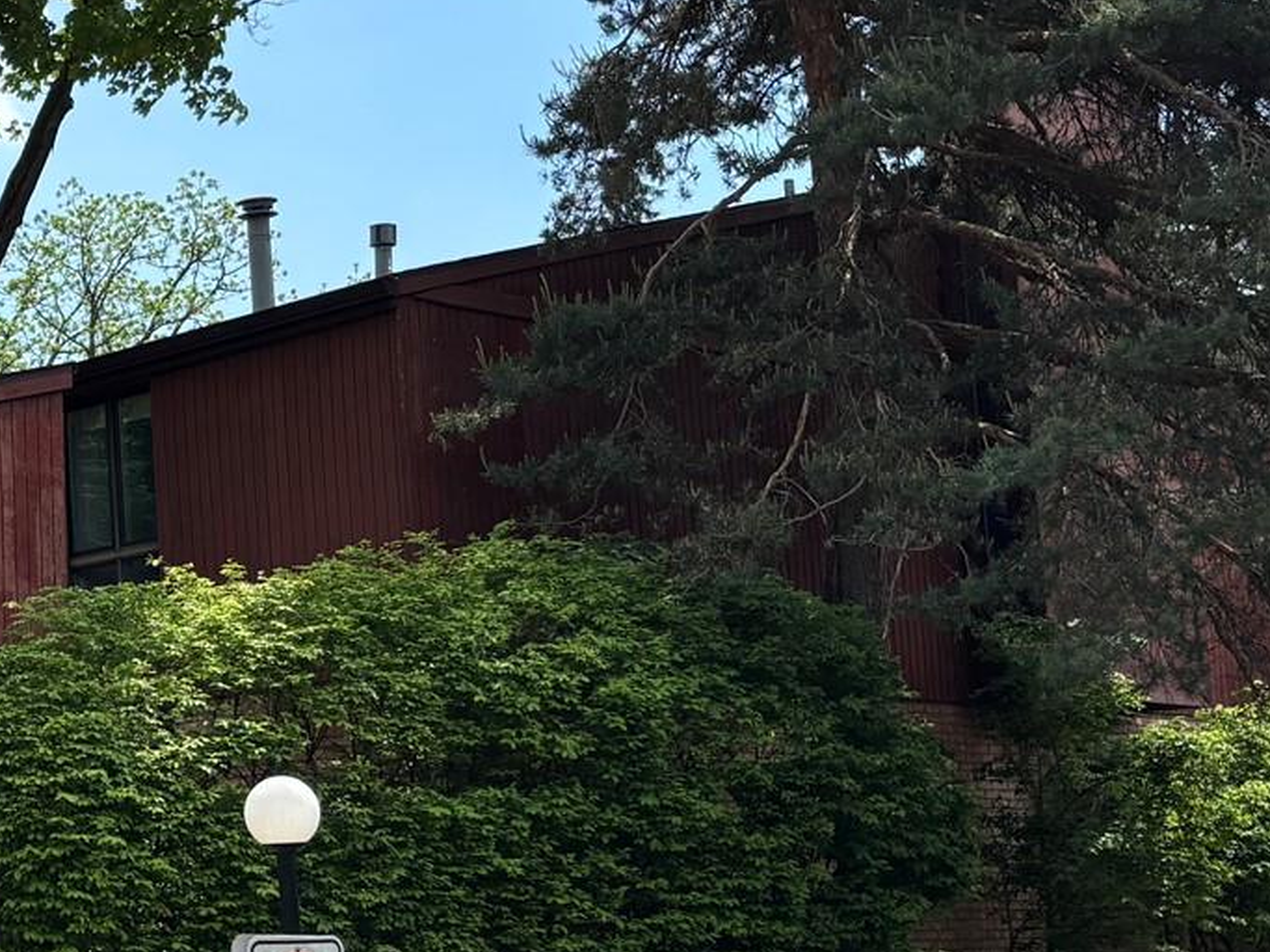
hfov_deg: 22.9
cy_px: 576
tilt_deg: +8.1
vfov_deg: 18.9
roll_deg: +1.7
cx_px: -266
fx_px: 2861
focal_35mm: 78
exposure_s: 1/2778
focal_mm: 5.96
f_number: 1.6
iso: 50
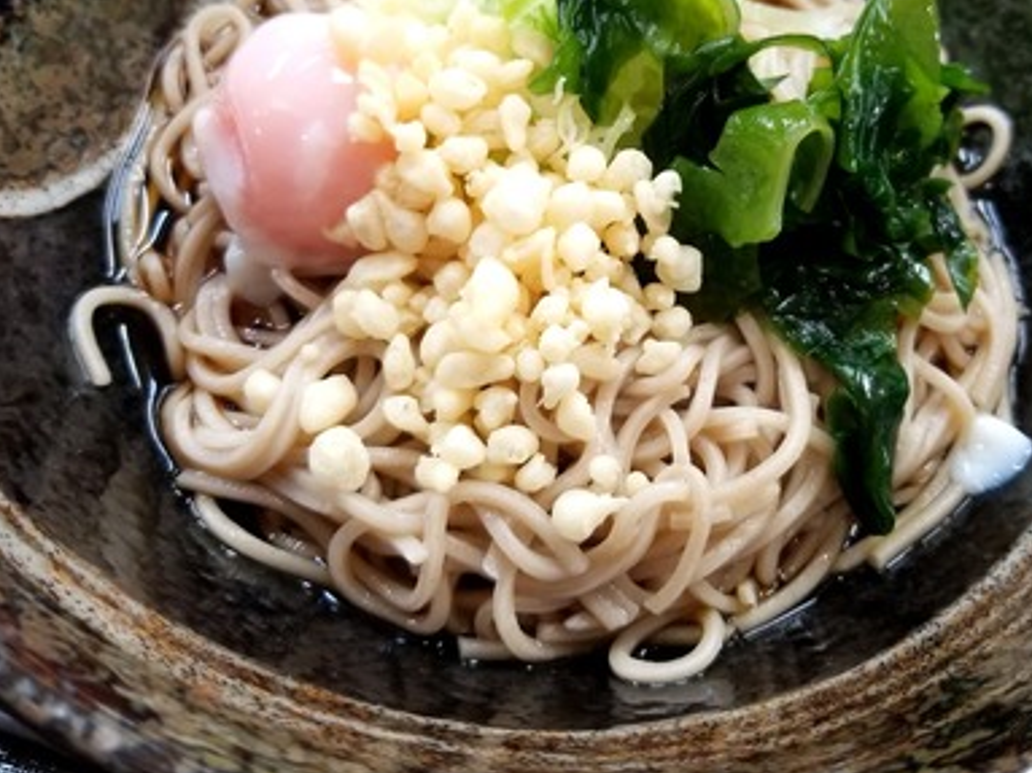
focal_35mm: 38
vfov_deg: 37.0
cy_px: 218
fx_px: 1133
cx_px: 617
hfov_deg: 48.7
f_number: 1.7
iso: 160
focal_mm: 4.3
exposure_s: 1/40
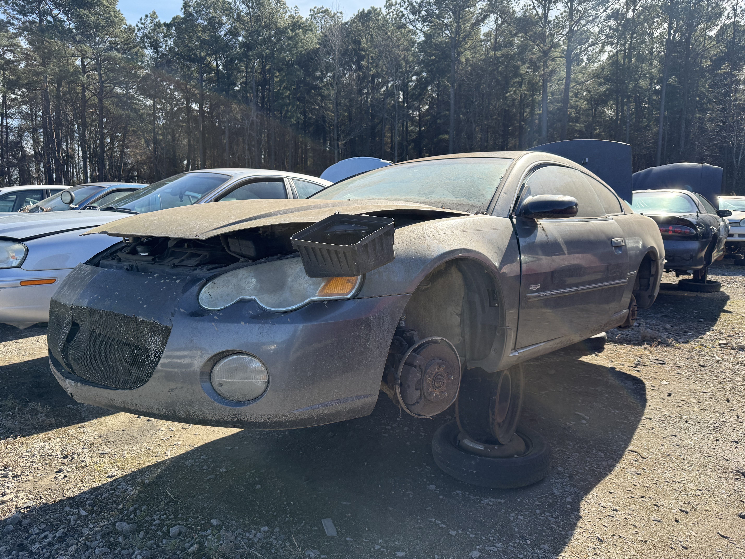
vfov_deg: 56.8
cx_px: 372
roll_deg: +0.2
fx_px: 517
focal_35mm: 24
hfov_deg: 71.6
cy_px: 280
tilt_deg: -6.7
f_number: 1.78
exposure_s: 1/2445
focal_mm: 6.76
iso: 100
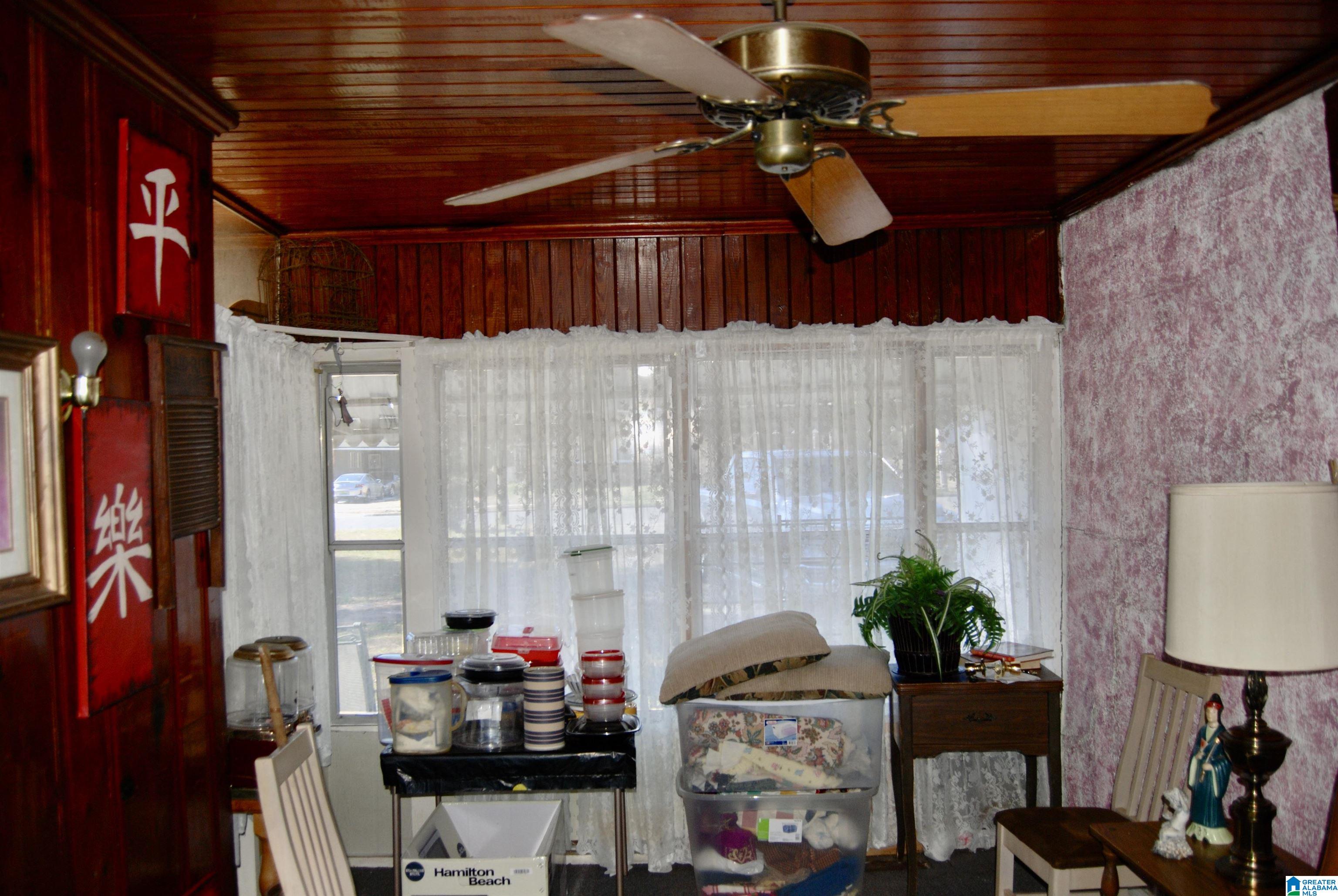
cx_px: 669
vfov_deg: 48.0
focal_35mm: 27
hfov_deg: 67.3
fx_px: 1005
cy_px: 448
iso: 200
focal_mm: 18
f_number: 3.5
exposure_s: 1/60
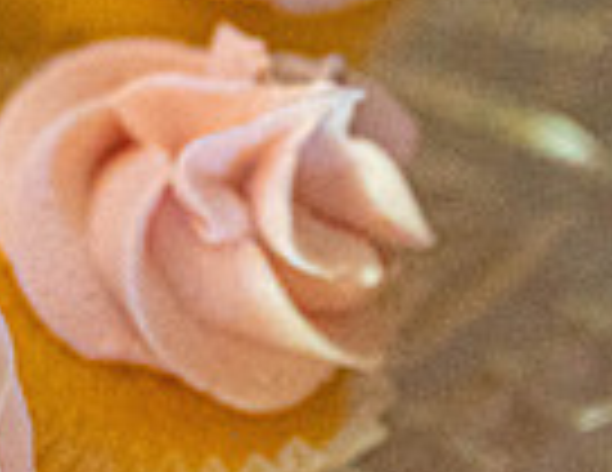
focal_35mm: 352
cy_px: -82
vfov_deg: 4.3
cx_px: -605
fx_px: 6290
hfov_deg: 5.5
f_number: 2.8
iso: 3200
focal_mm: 70
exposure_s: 1/60
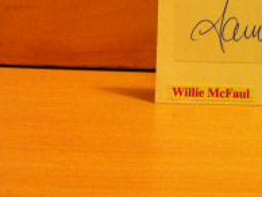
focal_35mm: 90
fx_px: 682
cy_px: 24
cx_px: 312
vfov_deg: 16.3
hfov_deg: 20.4
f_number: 2.8
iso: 250
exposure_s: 1/17
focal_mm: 3.85
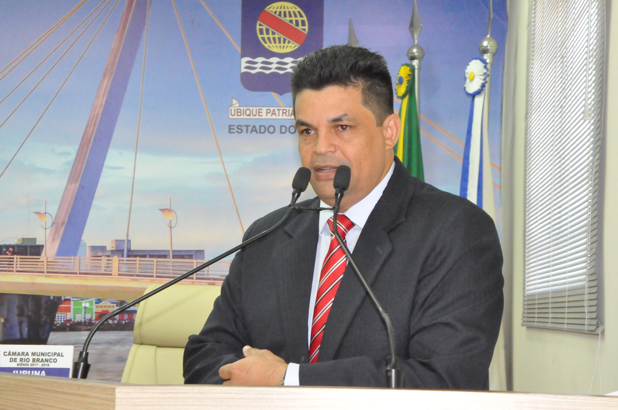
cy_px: 205
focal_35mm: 87
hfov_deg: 23.4
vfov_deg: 15.7
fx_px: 1492
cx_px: 309
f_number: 14
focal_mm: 58
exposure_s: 1/30
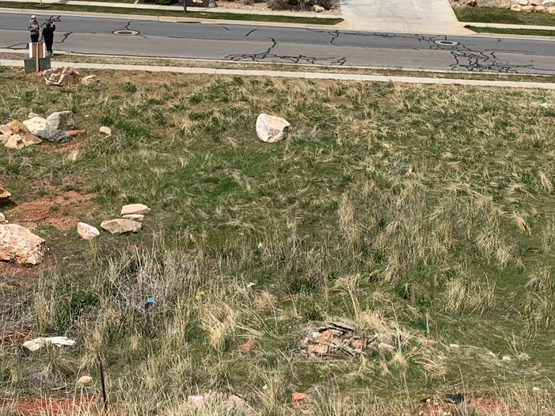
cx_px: 456
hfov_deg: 25.2
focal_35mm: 76
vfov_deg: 19.2
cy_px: 102
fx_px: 1218
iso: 25
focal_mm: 4.25
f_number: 1.8
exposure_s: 1/3650
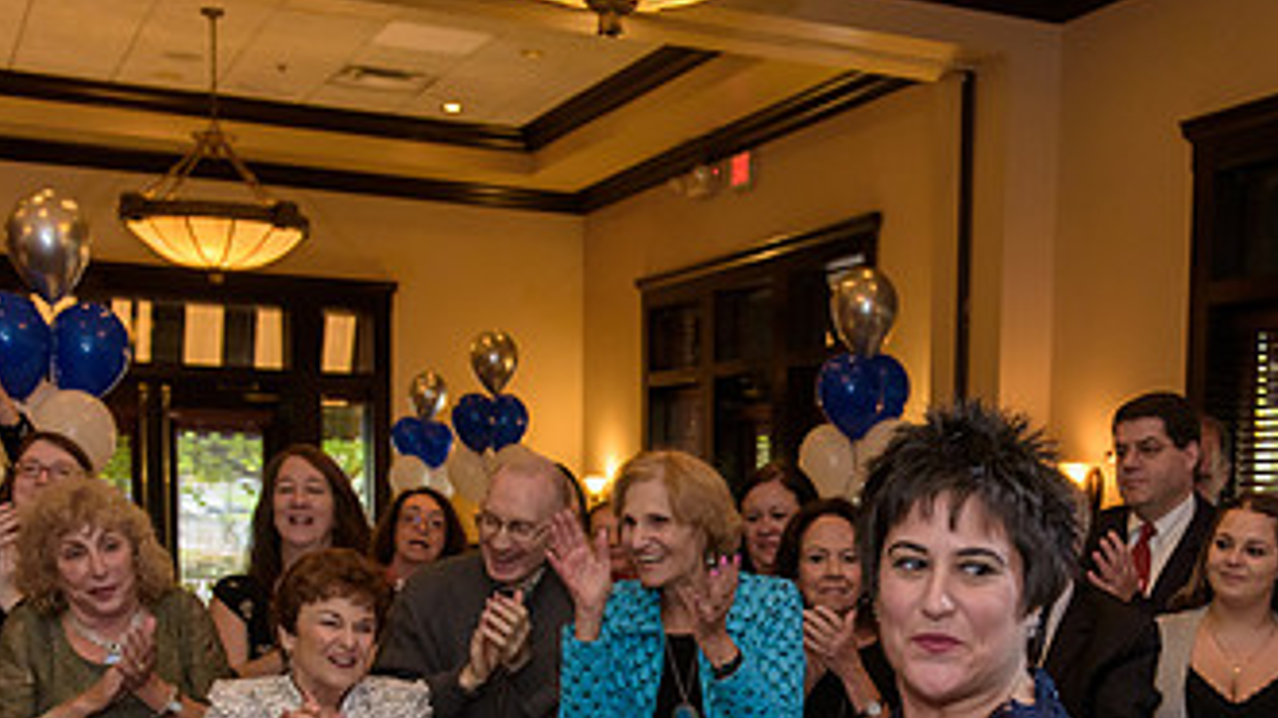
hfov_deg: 36.1
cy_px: 735
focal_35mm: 57
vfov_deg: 20.3
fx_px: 1931
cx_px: 888
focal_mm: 31
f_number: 3.2
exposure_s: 1/125
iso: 1600
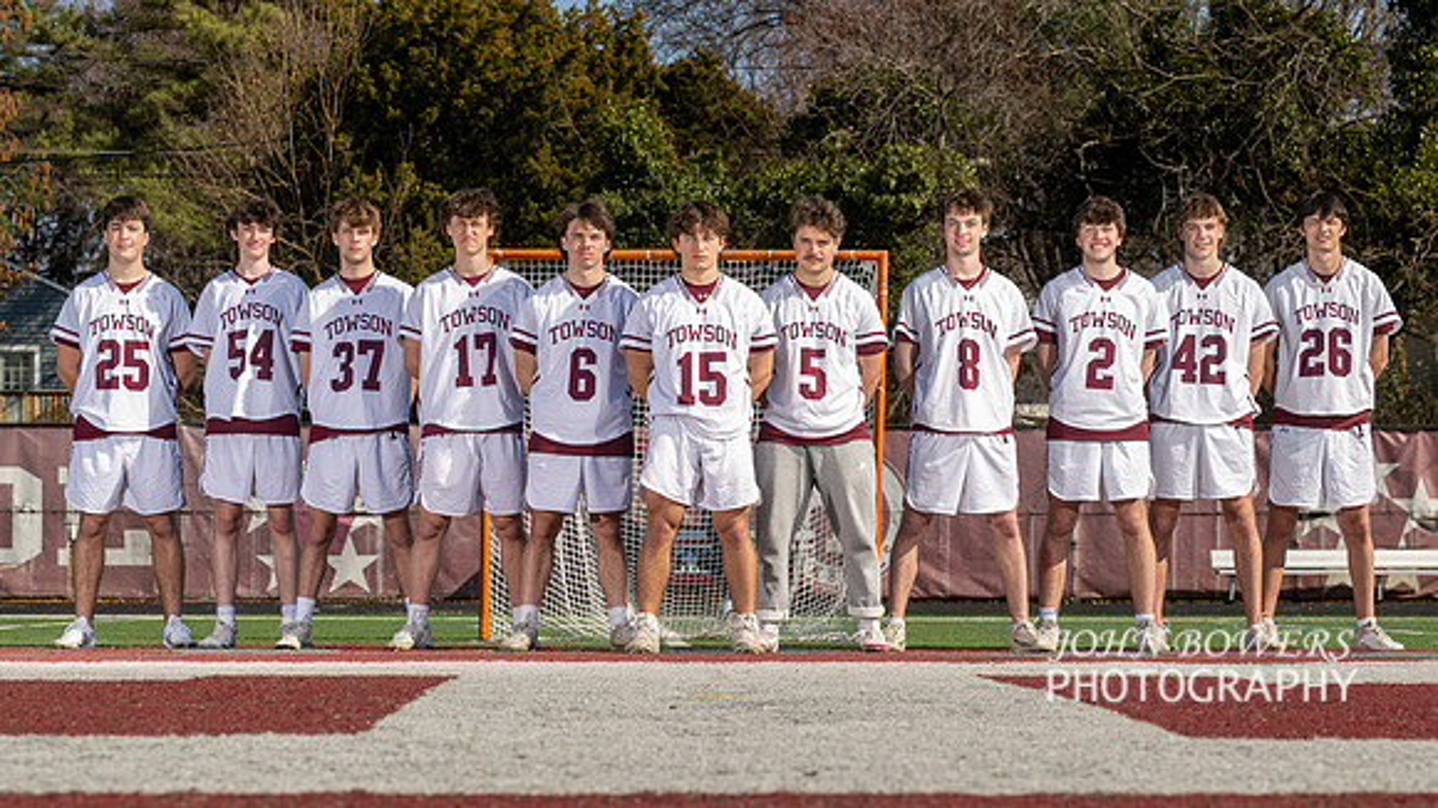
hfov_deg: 24.2
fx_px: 3347
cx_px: 716
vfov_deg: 13.8
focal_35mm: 88
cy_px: 507
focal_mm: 70
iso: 50
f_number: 5.6
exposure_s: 1/320
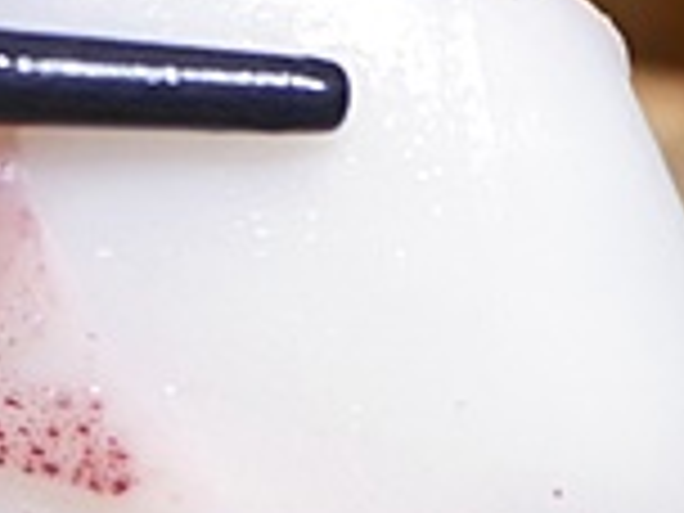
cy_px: 542
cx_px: -9
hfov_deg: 10.6
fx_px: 3636
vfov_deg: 8.0
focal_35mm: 184
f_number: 2.5
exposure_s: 1/60
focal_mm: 14
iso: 200
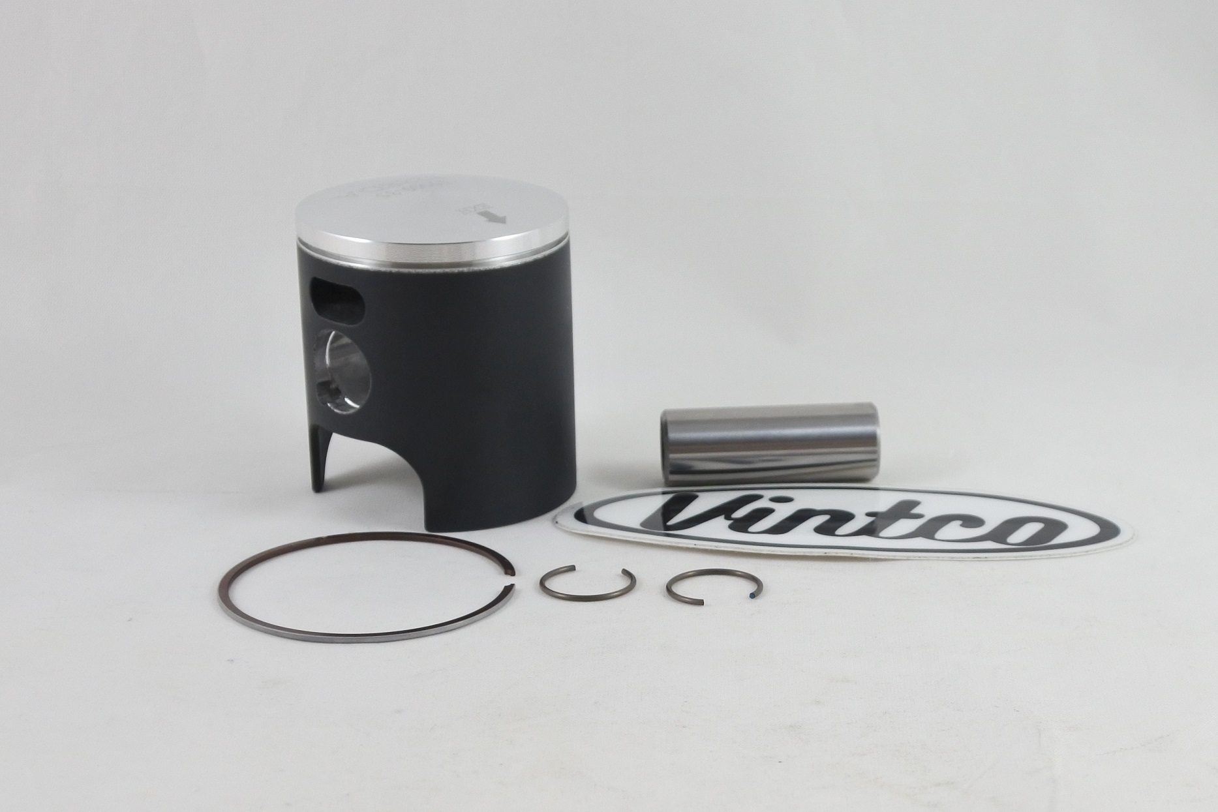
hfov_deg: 38.9
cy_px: 406
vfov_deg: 26.5
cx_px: 609
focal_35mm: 51
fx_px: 1726
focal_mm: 18.9
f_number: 4.5
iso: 400
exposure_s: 1/125
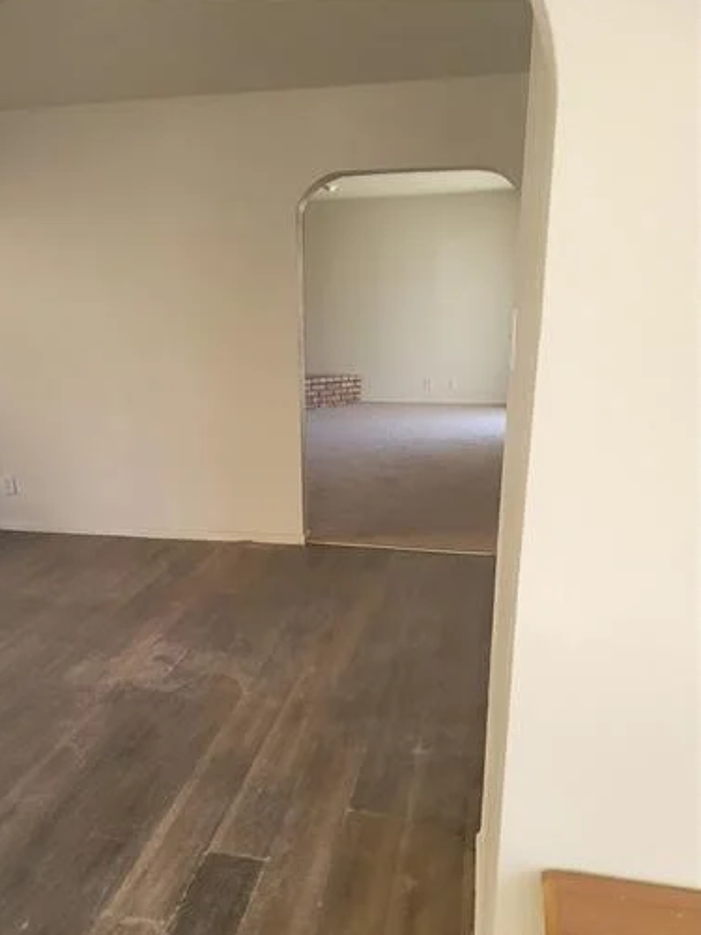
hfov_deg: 46.6
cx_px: 284
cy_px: 550
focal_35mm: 30
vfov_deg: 59.6
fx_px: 810
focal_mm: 7
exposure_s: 1/120
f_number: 1.8
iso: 160
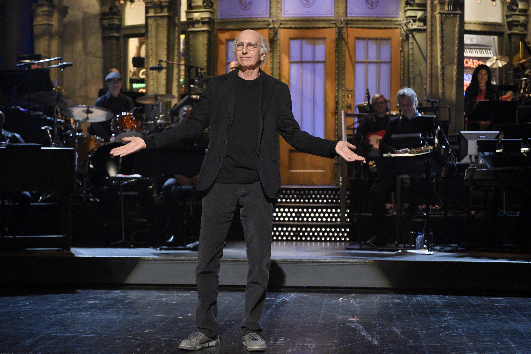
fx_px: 1032
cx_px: 266
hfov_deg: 28.8
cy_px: 177
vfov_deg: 19.5
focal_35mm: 70
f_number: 3.2
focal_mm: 70
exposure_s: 1/125
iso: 3200
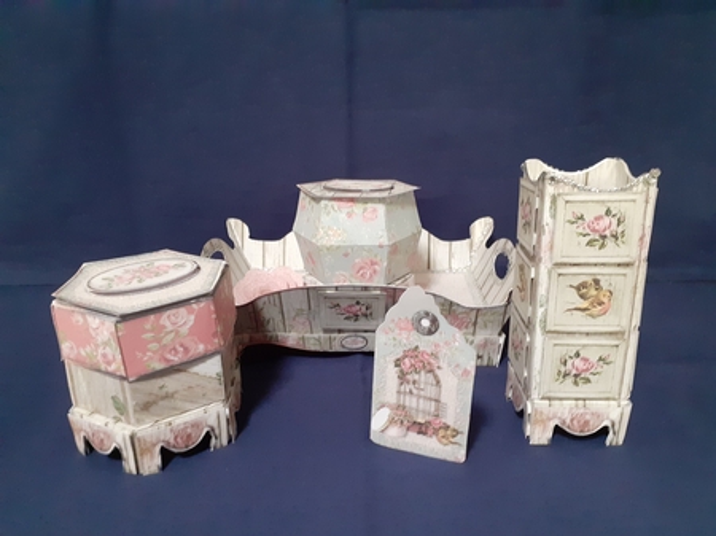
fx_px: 558
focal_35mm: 27
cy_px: 268
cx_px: 358
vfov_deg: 51.3
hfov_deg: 65.4
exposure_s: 1/25
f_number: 1.9
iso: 400
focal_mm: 3.6
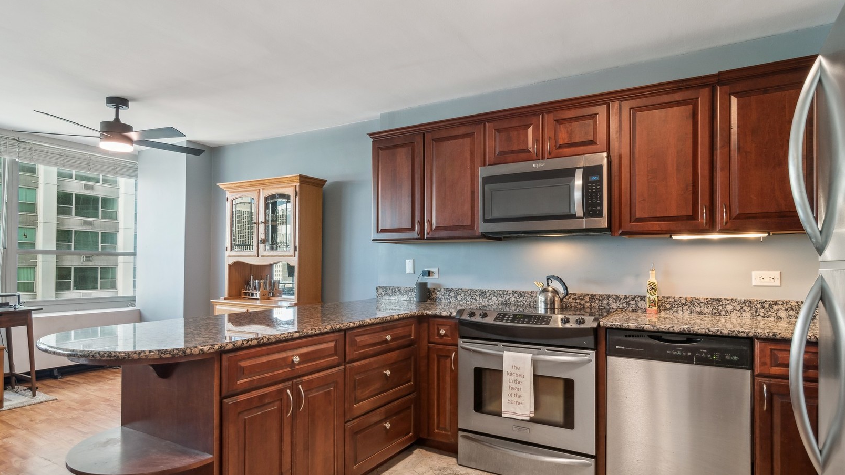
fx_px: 426
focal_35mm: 19
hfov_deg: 89.6
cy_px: 272
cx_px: 425
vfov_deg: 58.1
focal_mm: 12
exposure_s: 1/5
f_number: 8
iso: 200
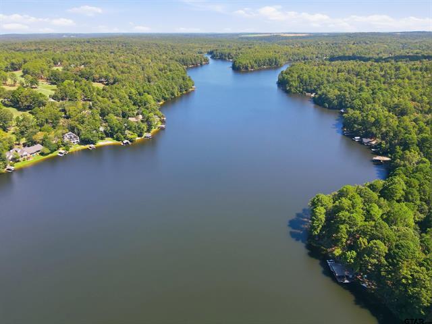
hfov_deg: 71.6
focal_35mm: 24
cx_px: 216
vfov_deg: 56.8
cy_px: 162
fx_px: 300
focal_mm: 4.5
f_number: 2.8
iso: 100
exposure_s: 1/320
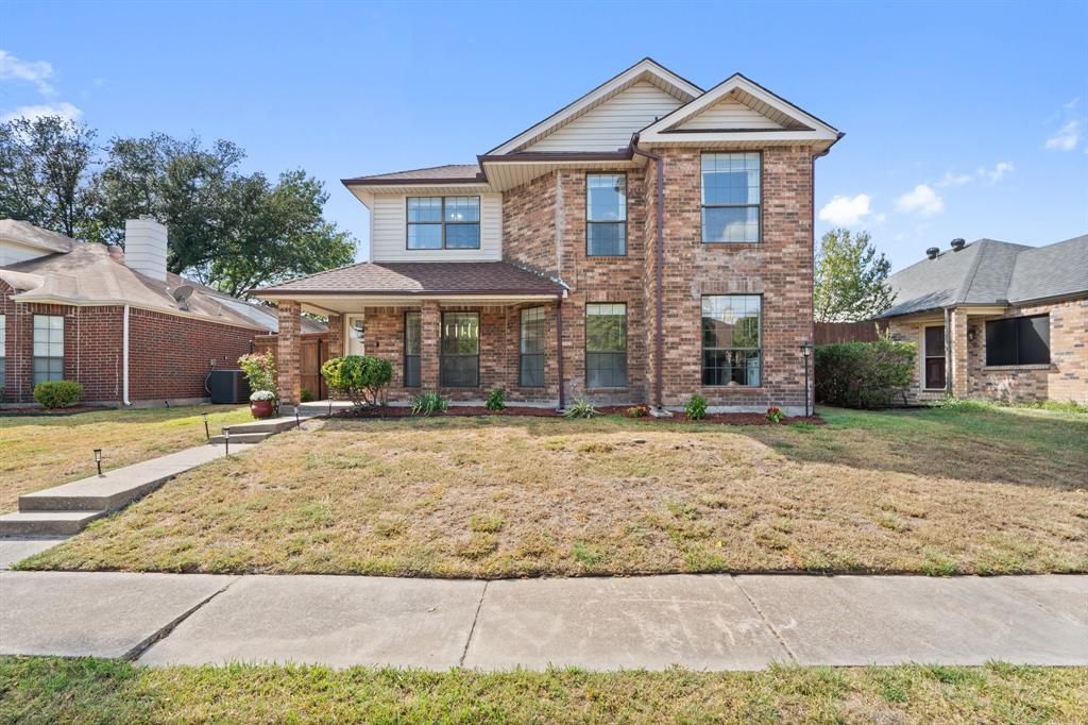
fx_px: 483
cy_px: 362
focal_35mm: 16
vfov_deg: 73.7
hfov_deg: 96.8
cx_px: 544
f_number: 9.5
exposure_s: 1/30
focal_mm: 16
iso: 320
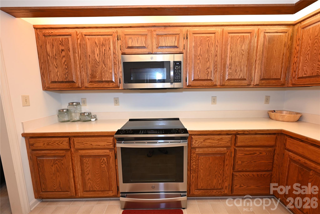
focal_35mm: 14
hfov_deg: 104.2
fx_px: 124
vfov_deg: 81.2
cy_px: 107
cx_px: 160
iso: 640
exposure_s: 1/60
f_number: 4
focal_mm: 14
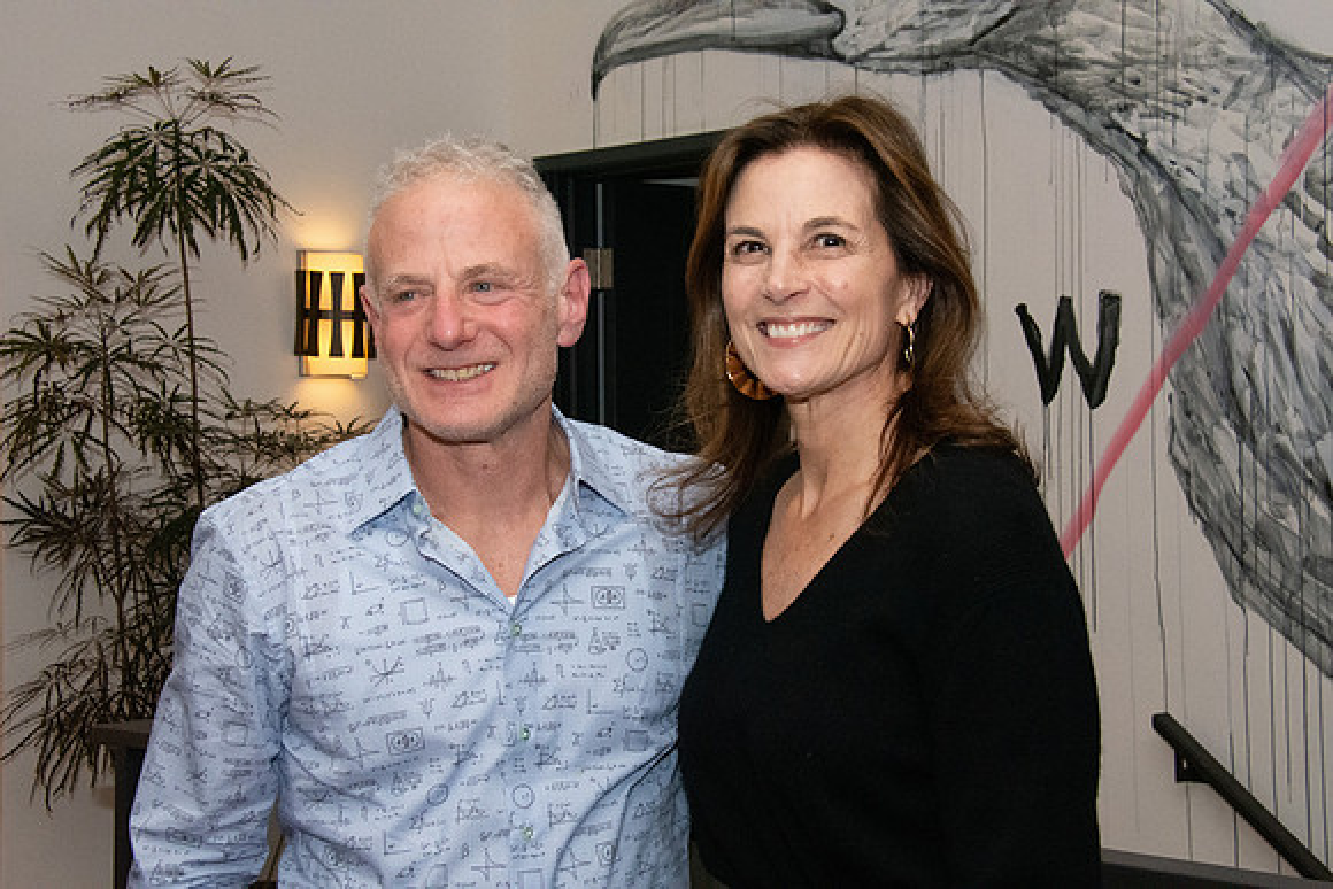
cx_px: 666
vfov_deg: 18.9
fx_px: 2666
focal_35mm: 72
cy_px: 444
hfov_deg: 28.1
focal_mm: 48
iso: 5000
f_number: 11
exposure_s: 1/160
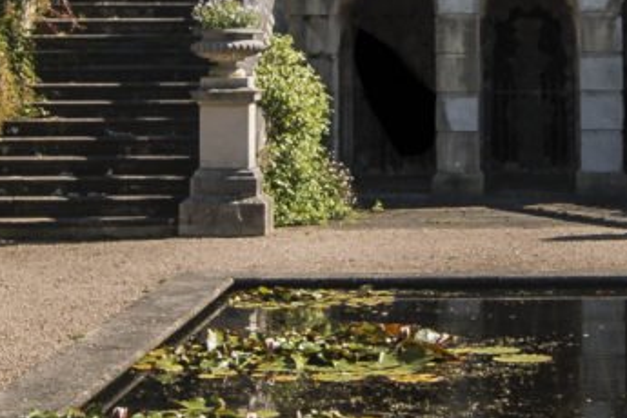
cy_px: -33
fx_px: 2456
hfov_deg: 14.4
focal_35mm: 141
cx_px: 523
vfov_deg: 9.6
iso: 100
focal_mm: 19
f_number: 4
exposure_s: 1/640
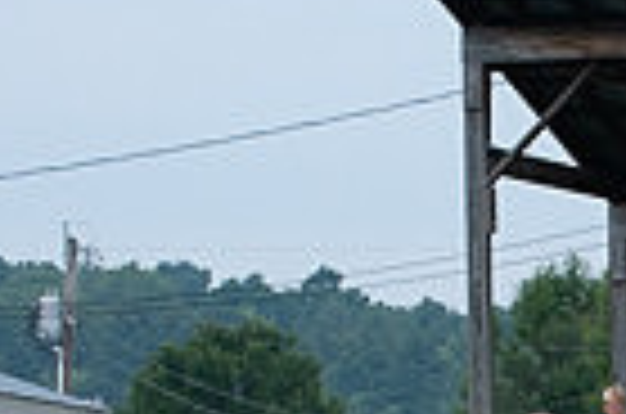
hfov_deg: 5.5
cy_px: 745
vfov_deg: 3.7
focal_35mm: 371
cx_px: 896
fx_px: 6437
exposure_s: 1/1000
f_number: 5.6
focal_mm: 102
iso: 640
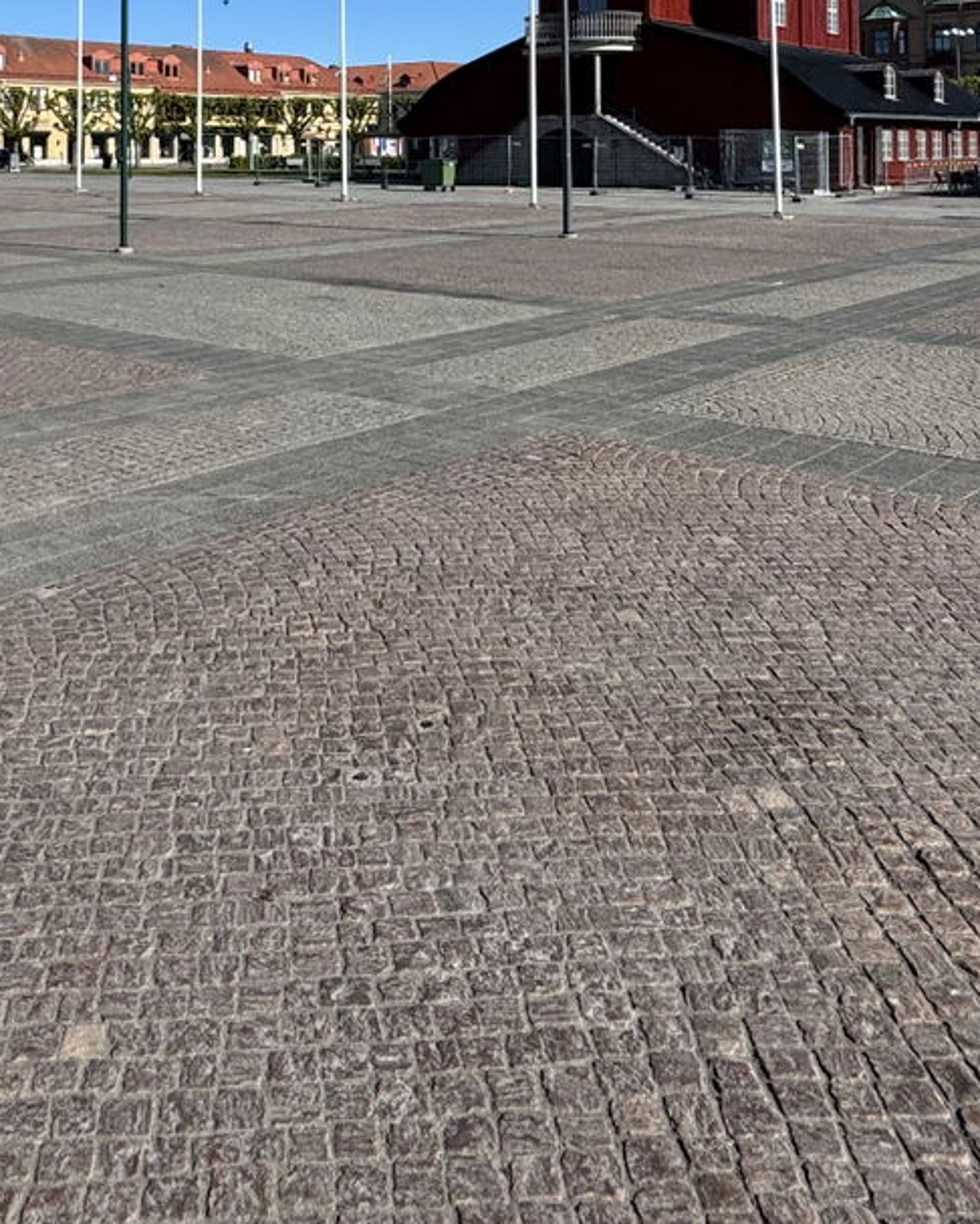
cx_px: 345
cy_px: 103
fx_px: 1305
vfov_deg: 45.2
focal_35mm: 36
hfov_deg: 40.8
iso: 50
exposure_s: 1/2674
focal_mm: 2.22
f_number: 2.2
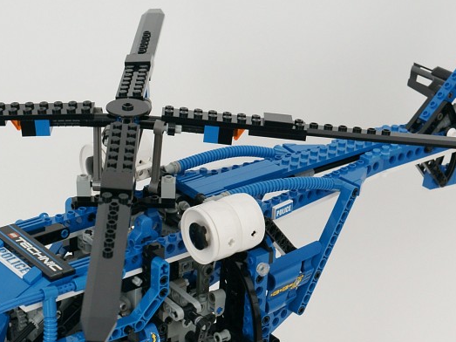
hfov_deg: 20.6
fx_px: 1253
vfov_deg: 15.2
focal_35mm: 95
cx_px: 183
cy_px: 367
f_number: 8
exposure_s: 1/13
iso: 400
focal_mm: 27
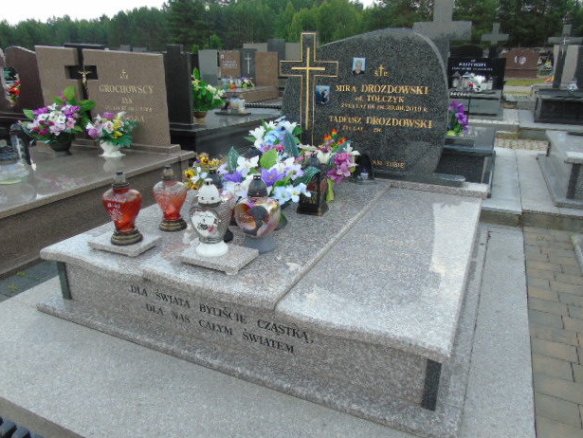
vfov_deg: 53.1
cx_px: 294
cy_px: 219
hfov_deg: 67.3
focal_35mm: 26
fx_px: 438
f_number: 3.4
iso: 80
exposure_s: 1/320
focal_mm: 4.4
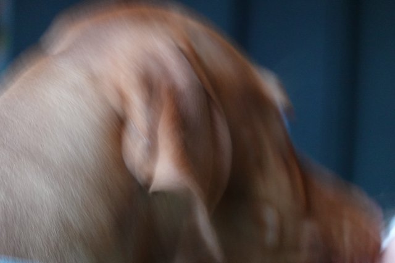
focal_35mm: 200
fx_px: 2193
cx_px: 198
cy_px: 132
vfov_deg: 6.9
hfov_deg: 10.3
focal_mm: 72
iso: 2000
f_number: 4.5
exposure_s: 1/8
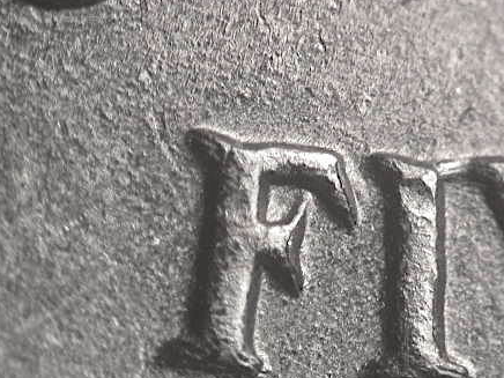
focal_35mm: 182
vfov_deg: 8.2
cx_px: 365
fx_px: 2650
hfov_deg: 10.8
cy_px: 208
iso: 100
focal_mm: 25.7
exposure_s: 1/17.6
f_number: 4.4
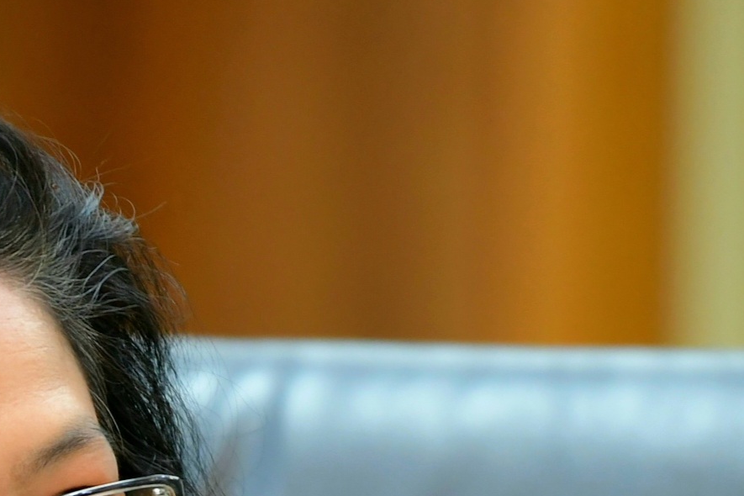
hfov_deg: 2.5
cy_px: 926
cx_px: -19
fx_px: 16821
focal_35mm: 814
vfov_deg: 1.7
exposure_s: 1/100
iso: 1600
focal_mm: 200
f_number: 2.8
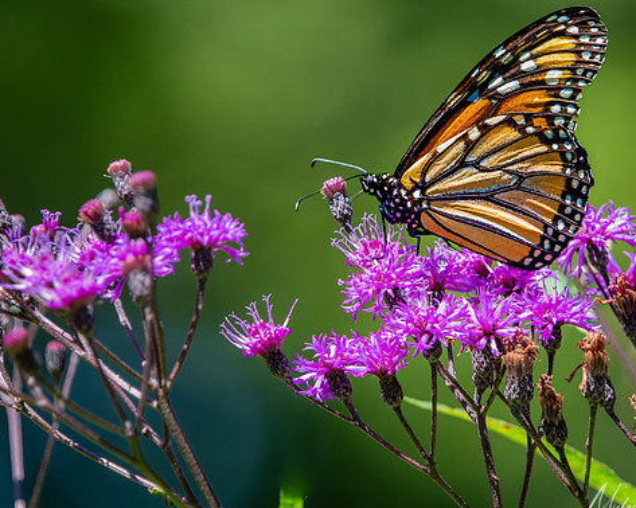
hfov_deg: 2.5
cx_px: 435
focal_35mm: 775
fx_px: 14582
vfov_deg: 2.0
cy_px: 177
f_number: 8
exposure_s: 1/180
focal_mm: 400
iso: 200
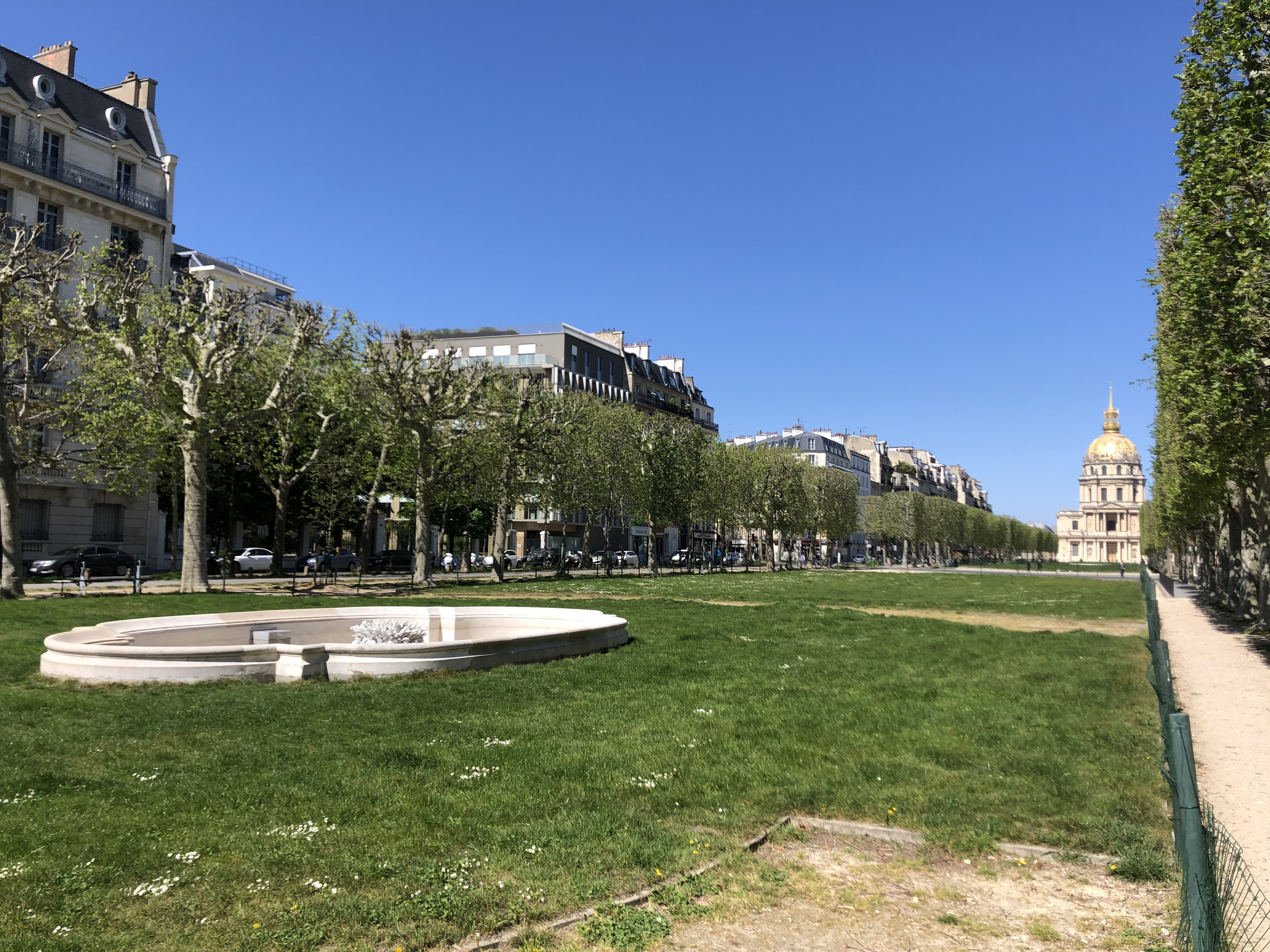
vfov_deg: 49.7
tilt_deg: +4.8
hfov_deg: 63.4
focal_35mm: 28
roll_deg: -0.6
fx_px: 1027
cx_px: 635
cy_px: 476
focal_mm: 4
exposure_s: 1/1869
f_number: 1.8
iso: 20
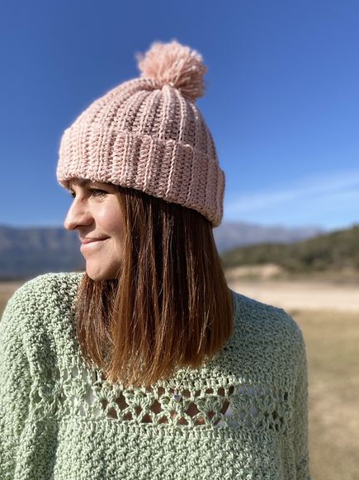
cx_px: 173
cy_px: 252
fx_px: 457
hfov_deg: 42.9
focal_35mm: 33
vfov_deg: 55.4
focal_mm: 2.71
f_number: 2.2
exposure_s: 1/1080
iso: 25
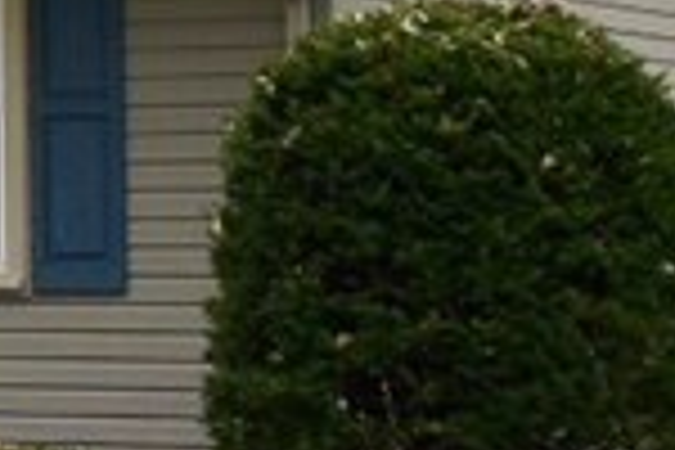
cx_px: -1053
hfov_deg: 7.1
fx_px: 5093
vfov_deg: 5.0
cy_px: -284
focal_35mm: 272
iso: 400
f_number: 11
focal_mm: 25
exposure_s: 1/400
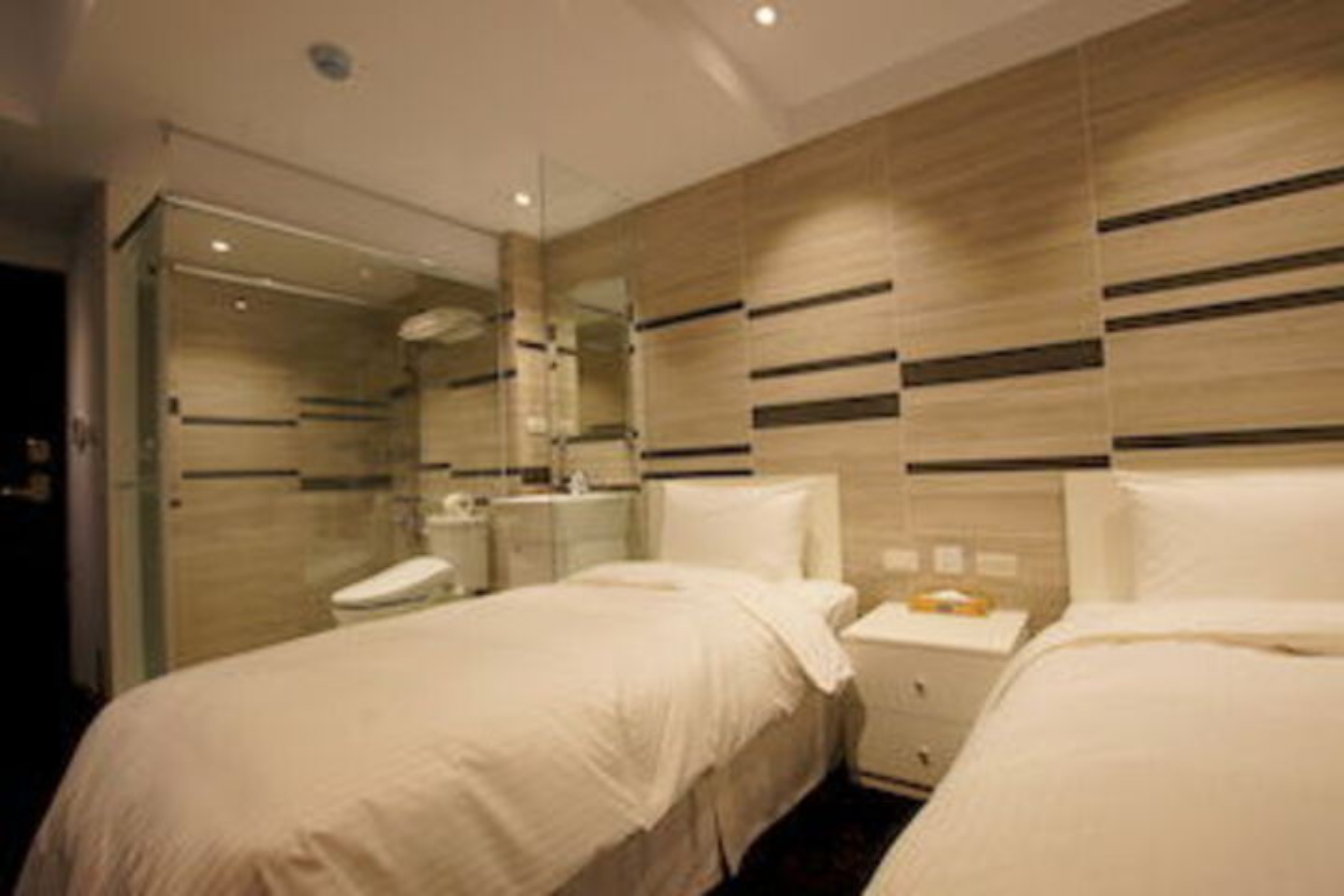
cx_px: 672
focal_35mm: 15
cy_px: 448
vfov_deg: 77.3
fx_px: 560
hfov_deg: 100.4
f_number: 10
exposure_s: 1/10
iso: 400
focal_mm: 10
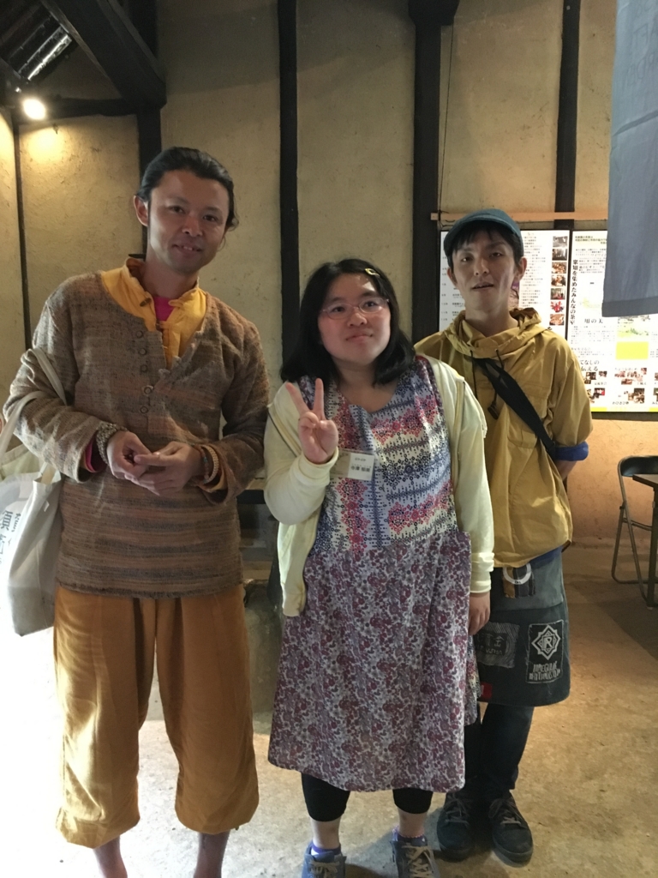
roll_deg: +0.3
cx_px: 329
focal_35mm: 29
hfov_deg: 48.2
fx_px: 735
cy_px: 439
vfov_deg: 61.7
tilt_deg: -4.6
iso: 400
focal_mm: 4.15
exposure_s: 1/15
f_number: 2.2
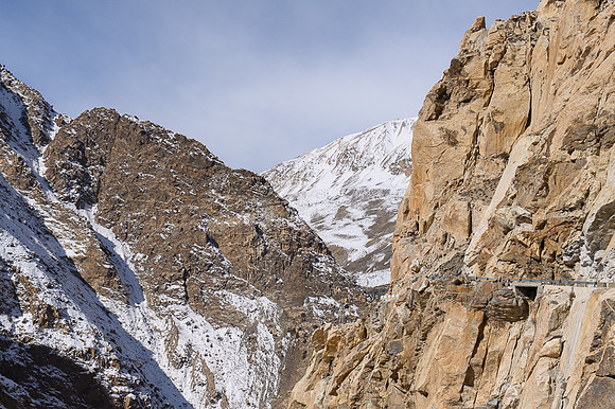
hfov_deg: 39.6
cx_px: 308
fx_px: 854
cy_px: 204
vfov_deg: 27.0
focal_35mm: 50
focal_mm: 50
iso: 320
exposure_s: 1/1250
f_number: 13
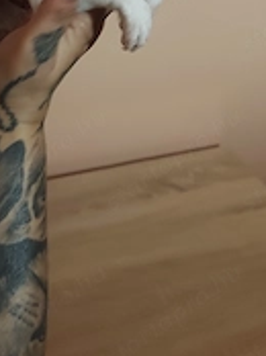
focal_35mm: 53
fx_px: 544
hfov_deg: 27.4
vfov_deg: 34.3
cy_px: 37
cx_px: 119
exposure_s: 1/25
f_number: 1.7
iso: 2000
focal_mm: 6.07
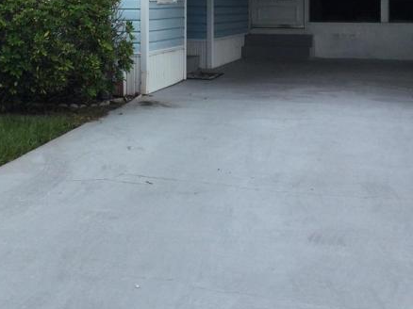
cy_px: -12
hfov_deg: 28.0
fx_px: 811
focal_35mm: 68
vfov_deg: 20.8
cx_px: 81
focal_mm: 3.3
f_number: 2.4
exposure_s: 1/970
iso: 25
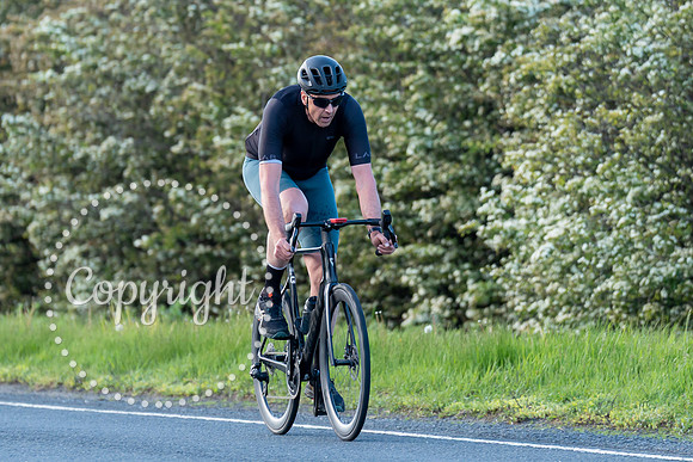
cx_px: 339
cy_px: 124
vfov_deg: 3.6
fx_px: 7276
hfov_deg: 5.5
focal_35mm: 378
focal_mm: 200
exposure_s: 1/640
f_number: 3.2
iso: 500
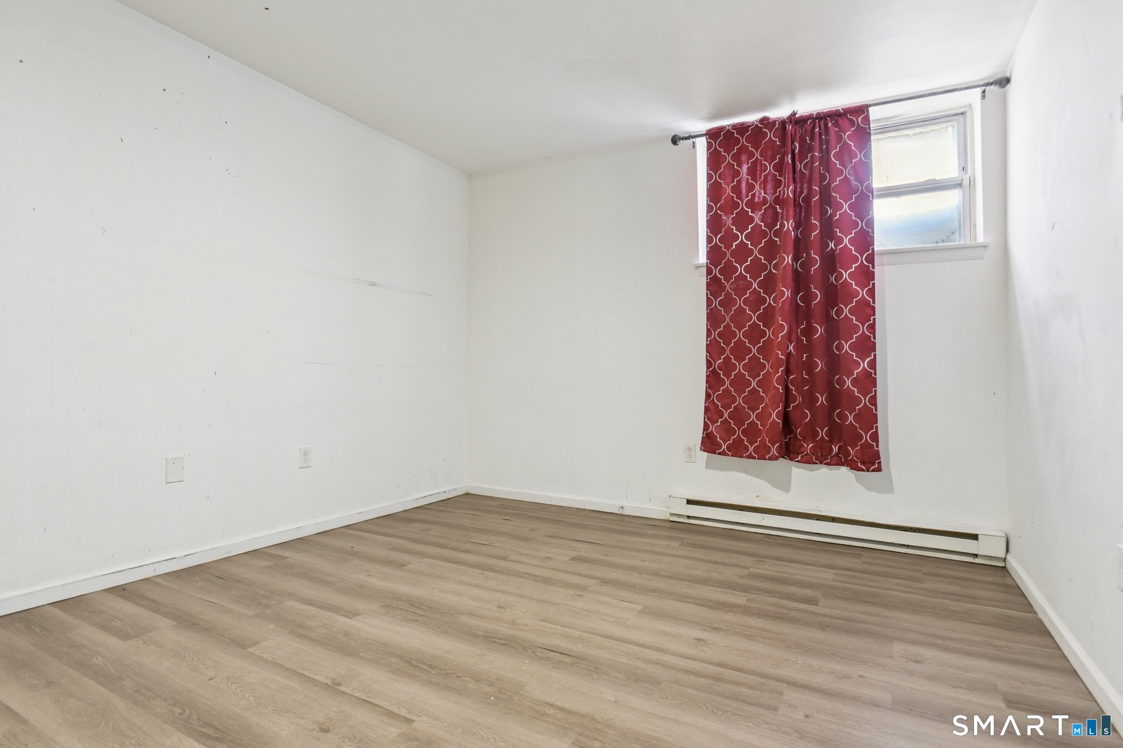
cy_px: 374
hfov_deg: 93.3
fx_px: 530
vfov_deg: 70.4
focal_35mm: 17
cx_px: 562
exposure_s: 1/4
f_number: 11
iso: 400
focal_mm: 17
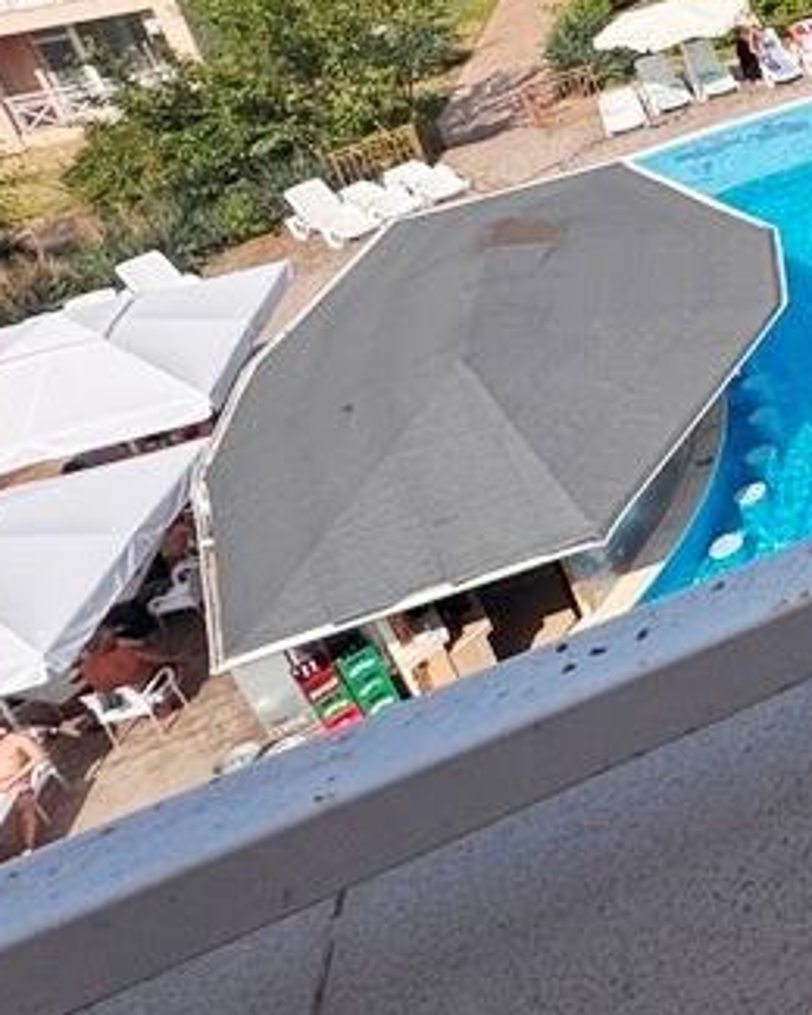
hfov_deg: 21.1
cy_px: -22
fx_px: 1292
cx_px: 1508
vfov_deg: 37.8
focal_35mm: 43
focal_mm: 2.22
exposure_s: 1/2985
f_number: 2.2
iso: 50
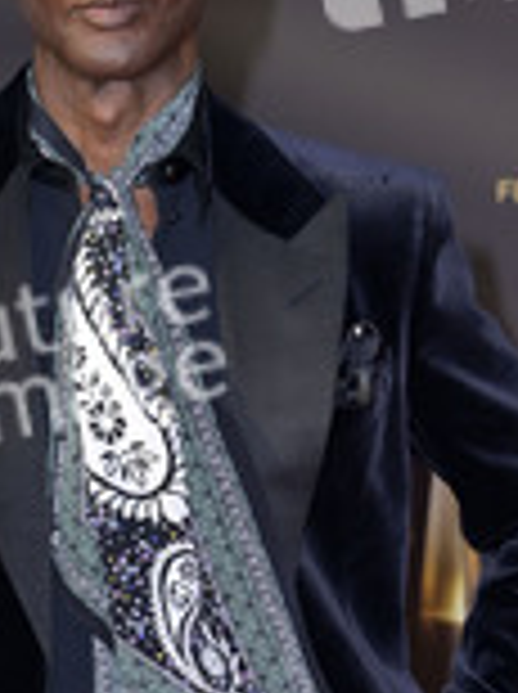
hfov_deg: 7.2
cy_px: 598
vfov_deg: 9.6
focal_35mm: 205
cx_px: 126
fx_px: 4102
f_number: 6.3
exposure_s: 1/250
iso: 800
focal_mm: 82
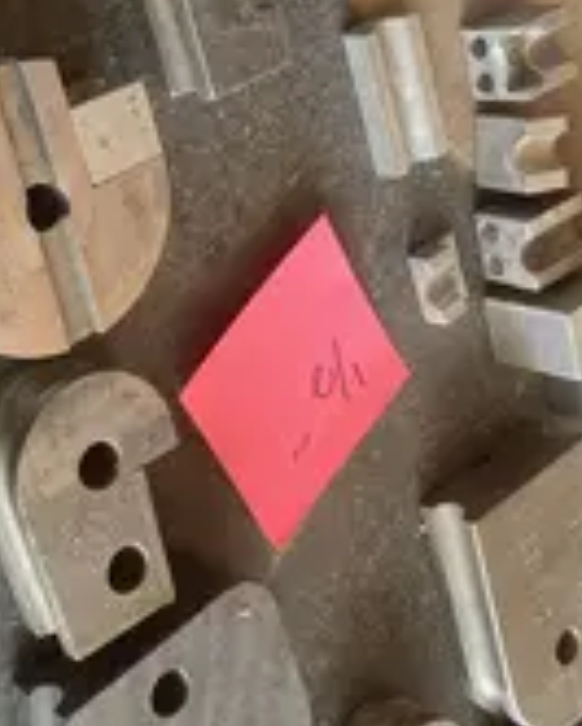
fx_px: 1420
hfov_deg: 23.1
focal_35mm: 66
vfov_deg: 28.0
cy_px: 136
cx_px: 236
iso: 160
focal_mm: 3.99
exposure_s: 1/60
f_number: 1.8
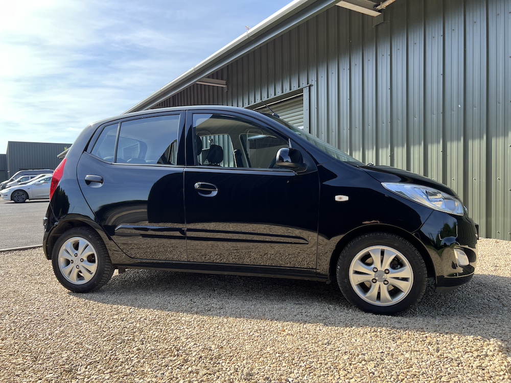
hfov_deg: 67.3
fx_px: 384
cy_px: 192
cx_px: 256
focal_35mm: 26
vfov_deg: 53.1
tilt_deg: -5.0
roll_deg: +2.2
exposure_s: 1/1000
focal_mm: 5.7
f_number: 1.5
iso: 50
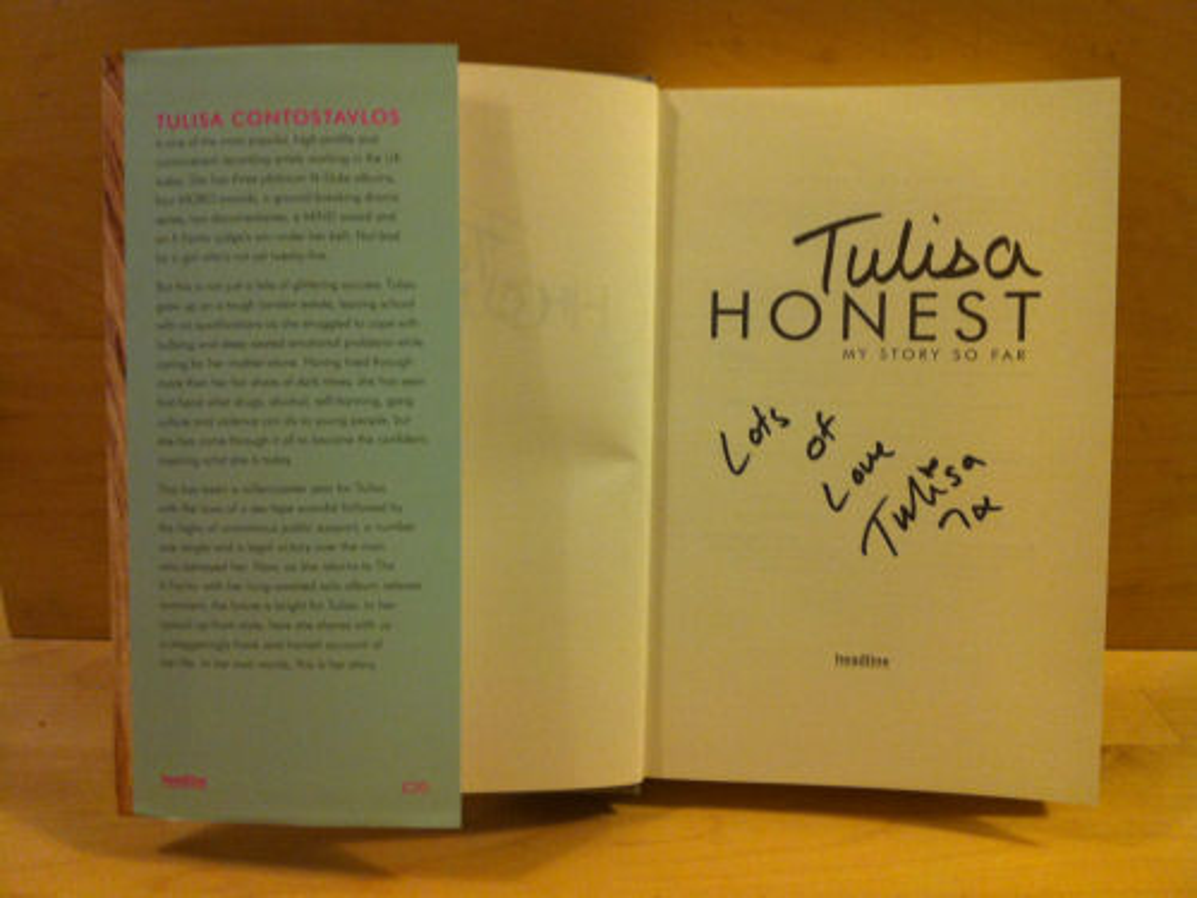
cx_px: 598
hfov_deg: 52.6
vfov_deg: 40.7
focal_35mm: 35
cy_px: 449
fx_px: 1210
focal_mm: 3.85
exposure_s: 1/15
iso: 200
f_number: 2.8
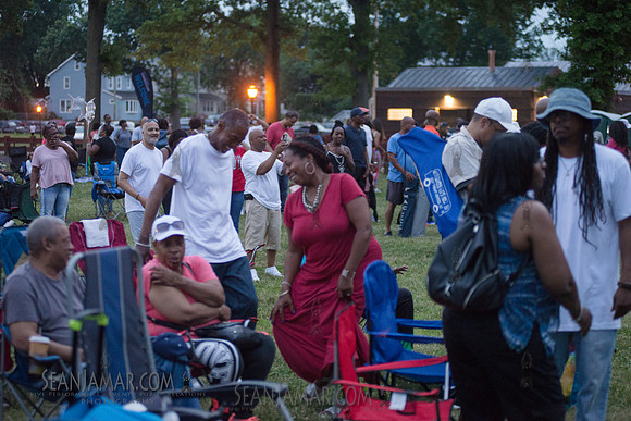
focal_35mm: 86
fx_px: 1508
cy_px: 210
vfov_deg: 15.9
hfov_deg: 23.6
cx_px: 316
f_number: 2.8
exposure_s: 1/200
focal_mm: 86
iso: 4000
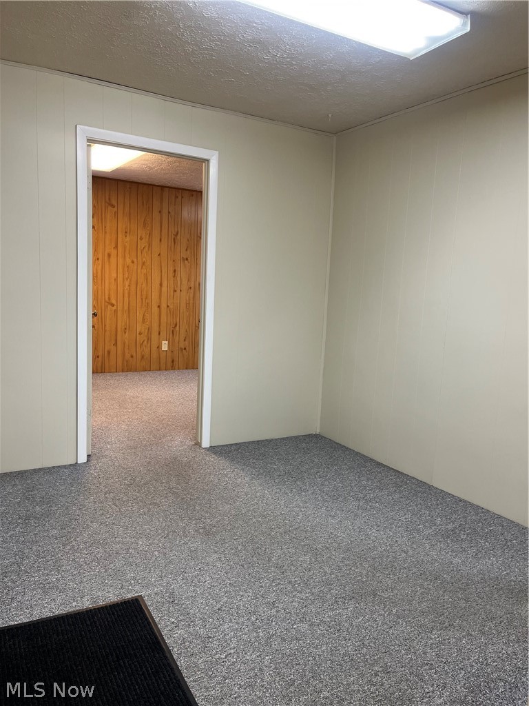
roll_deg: -2.4
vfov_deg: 67.3
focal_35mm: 26
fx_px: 530
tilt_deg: -8.1
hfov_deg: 53.1
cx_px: 264
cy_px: 353
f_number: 1.6
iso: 64
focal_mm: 5.1
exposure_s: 1/60
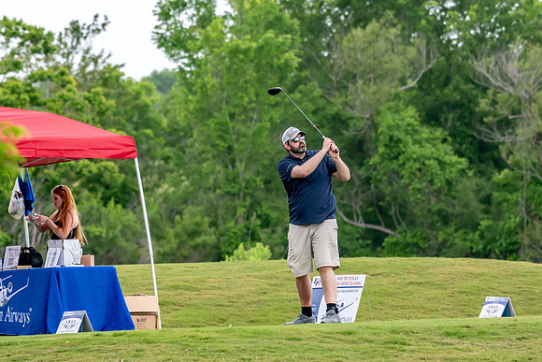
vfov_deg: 3.4
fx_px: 6099
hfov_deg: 5.1
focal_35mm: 405
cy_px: 181
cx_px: 271
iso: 1800
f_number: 5.6
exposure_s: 1/2000
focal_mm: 270
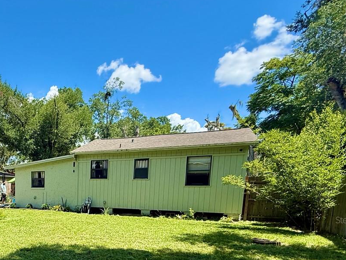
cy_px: 220
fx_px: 280
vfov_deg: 46.3
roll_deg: +0.6
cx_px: 30
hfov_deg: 54.6
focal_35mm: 28
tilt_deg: -5.3
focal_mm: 2.22
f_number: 2.2
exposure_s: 1/1145
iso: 64
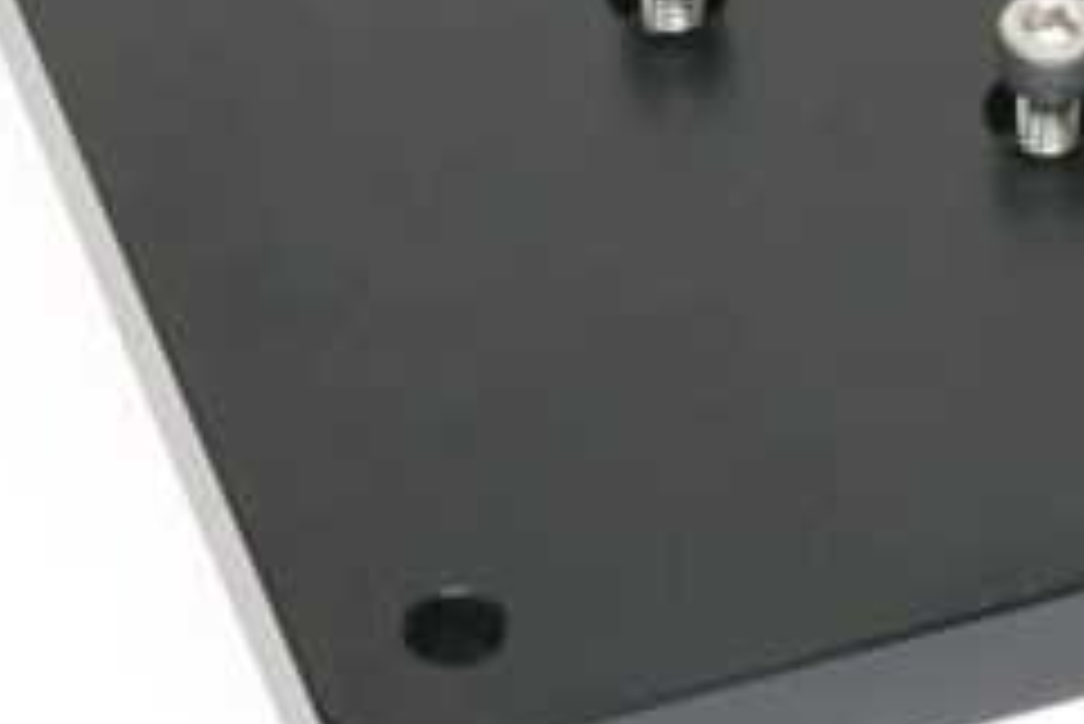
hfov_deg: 8.2
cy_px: -67
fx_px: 7502
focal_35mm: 249
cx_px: 1268
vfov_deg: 5.5
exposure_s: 1/1.25
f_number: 16
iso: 200
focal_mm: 50
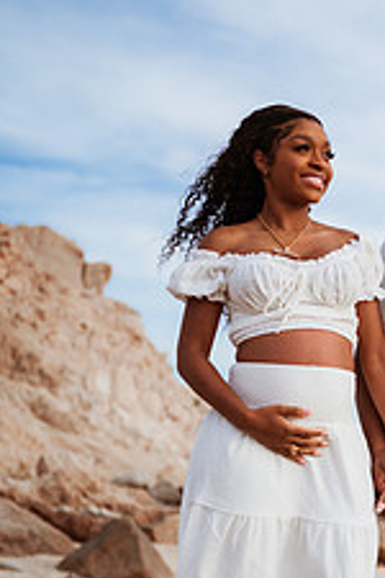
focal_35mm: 70
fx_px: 1123
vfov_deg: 28.6
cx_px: 373
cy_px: 393
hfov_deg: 19.0
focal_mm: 35
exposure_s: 1/4000
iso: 125
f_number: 1.8
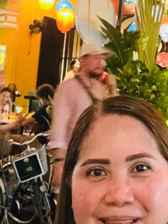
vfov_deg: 22.6
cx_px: 161
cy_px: 11
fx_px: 544
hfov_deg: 17.2
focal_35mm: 84
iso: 1000
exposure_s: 1/17
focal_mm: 2.71
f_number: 2.2
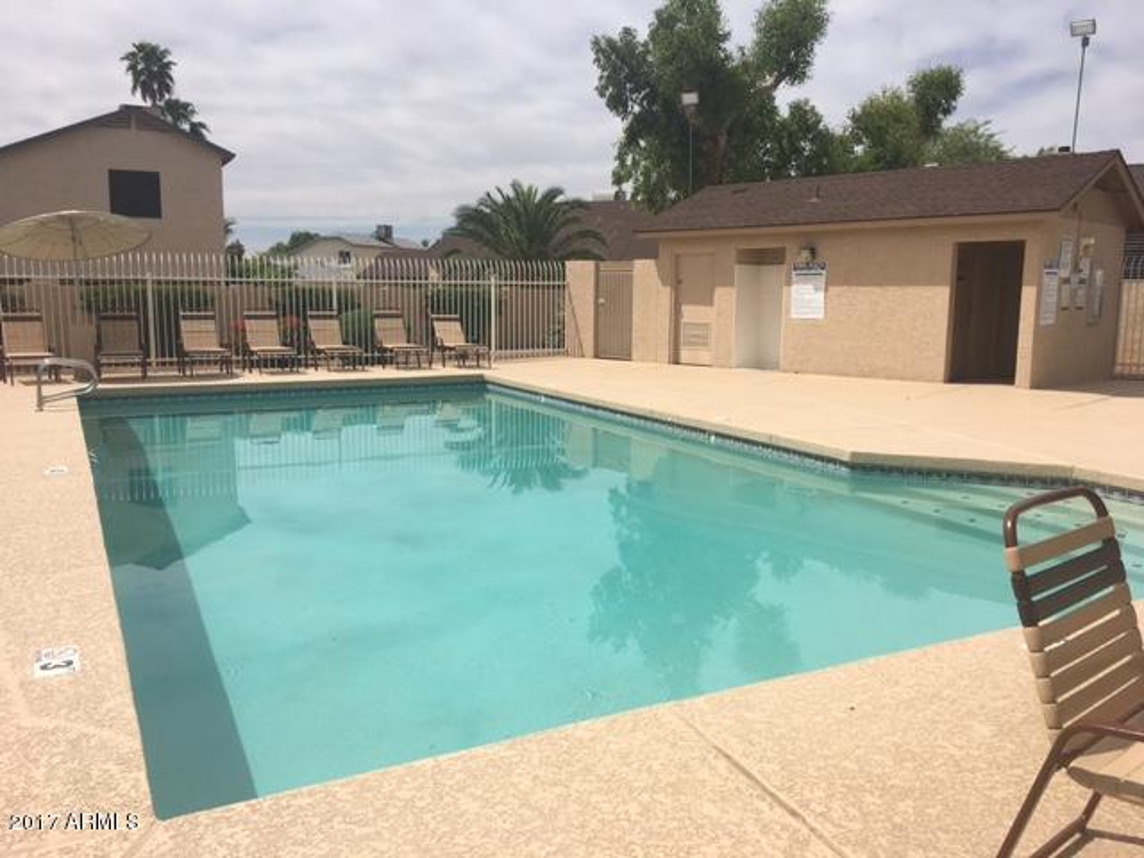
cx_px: 572
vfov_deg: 48.2
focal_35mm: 29
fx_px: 958
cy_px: 429
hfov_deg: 61.7
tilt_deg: -7.5
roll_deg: -0.3
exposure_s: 1/3497
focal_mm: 4.15
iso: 25
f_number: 2.2
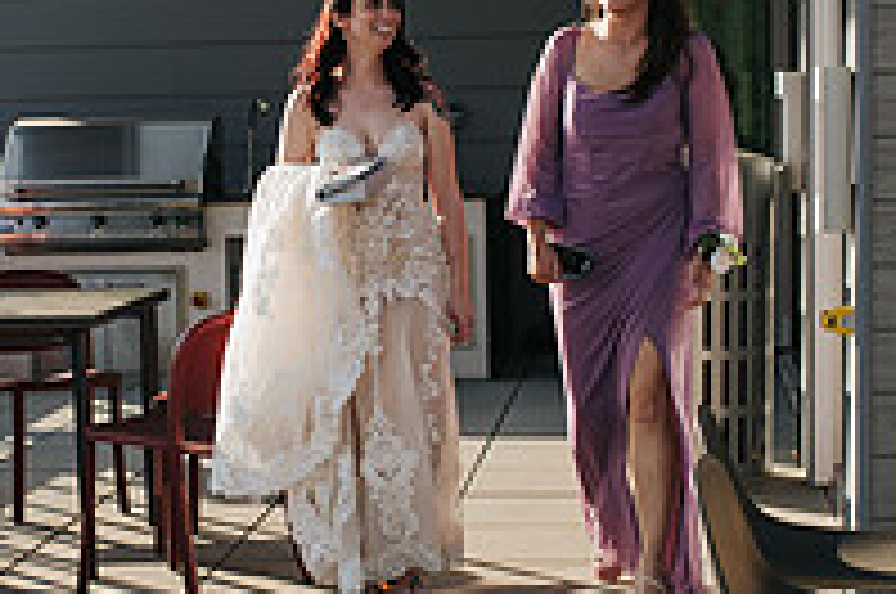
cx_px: 284
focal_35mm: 103
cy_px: 356
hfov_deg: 19.8
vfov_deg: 13.2
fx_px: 2559
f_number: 3.5
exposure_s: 1/1250
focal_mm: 35
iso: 200
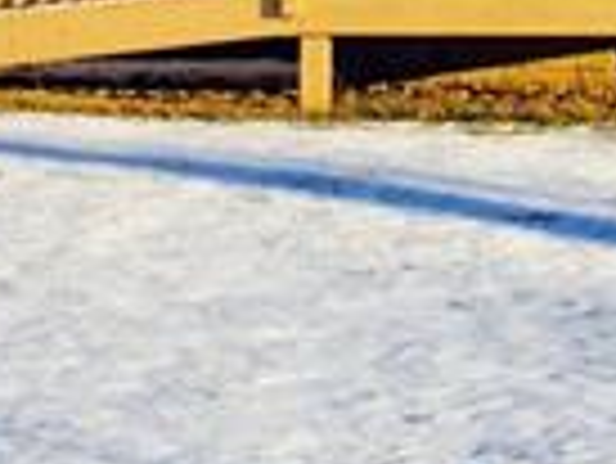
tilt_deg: +7.2
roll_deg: -0.5
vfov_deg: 10.5
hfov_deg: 14.6
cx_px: 225
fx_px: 2404
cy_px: -306
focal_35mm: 135
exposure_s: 1/1276
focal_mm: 4.15
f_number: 2.2
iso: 32
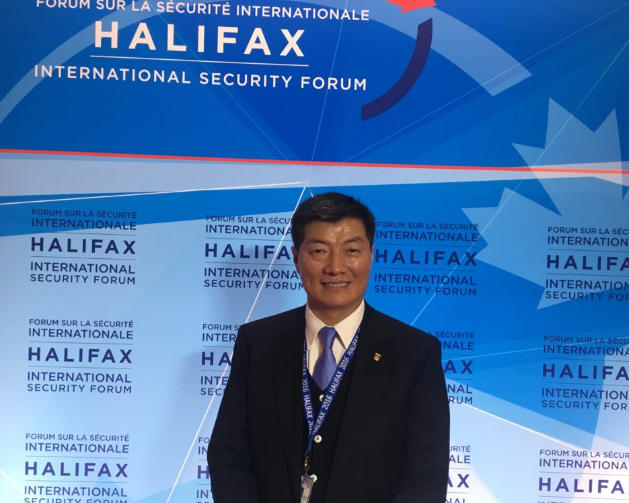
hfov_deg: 57.2
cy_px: 257
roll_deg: -2.3
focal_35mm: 31
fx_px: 577
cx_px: 321
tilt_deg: -1.4
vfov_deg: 47.1
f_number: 2.2
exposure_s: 1/30
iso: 80
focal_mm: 4.15
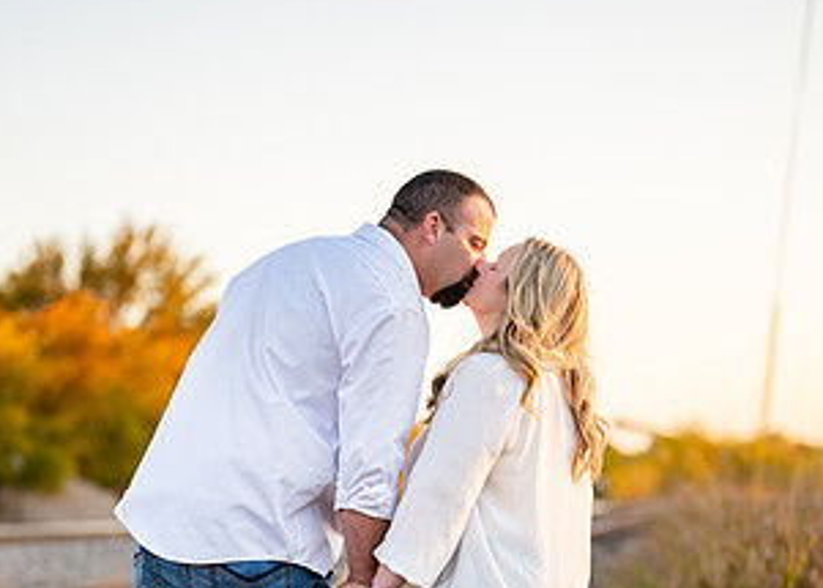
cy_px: 544
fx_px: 2478
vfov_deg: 13.4
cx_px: 368
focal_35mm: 106
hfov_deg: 18.9
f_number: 1.2
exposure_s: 1/1600
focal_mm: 50
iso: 160
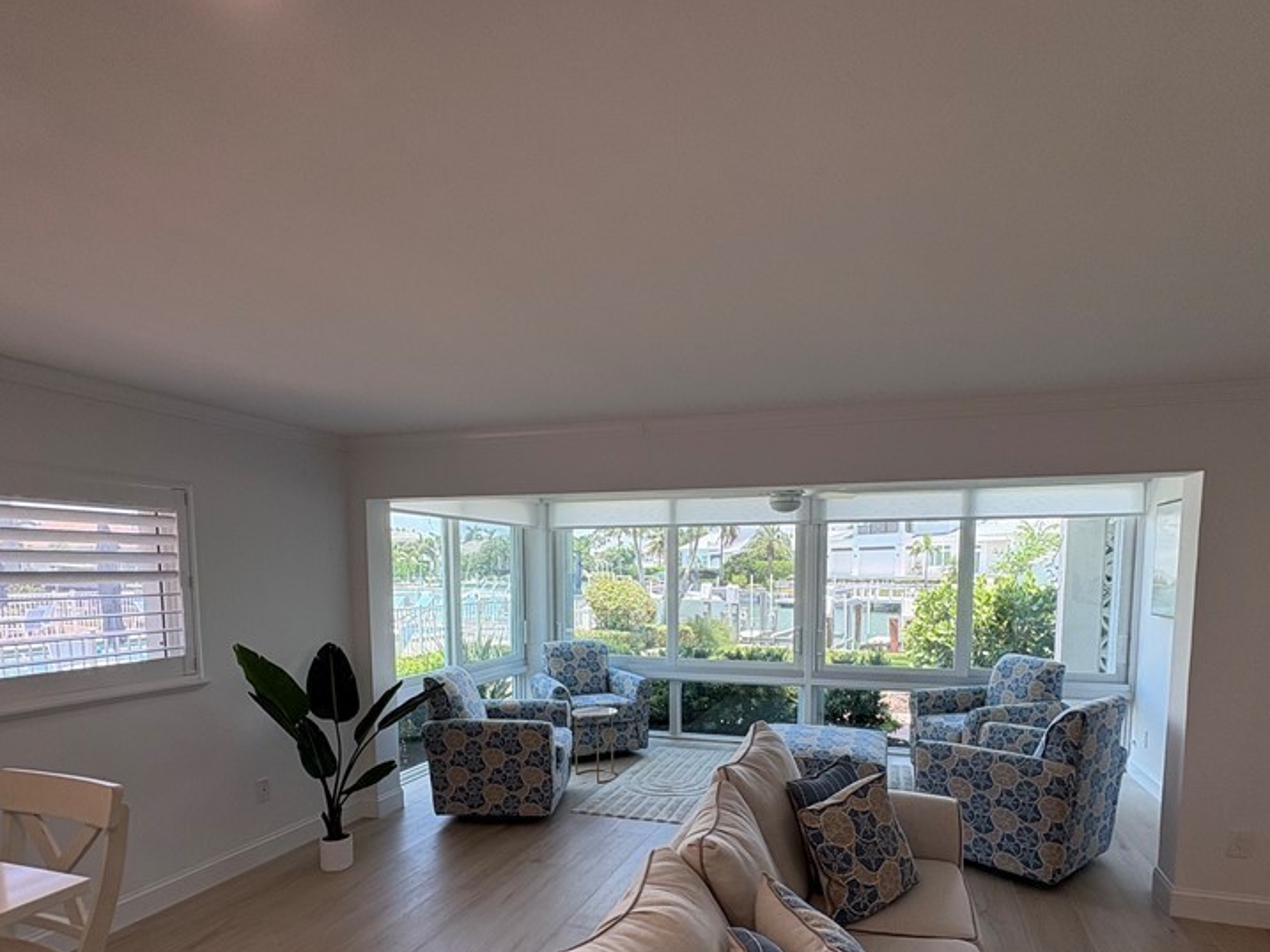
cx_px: 680
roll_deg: +0.3
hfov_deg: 81.6
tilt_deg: -4.8
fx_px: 734
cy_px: 635
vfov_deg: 64.3
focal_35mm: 20
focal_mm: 2.22
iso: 64
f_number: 2.2
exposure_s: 1/231
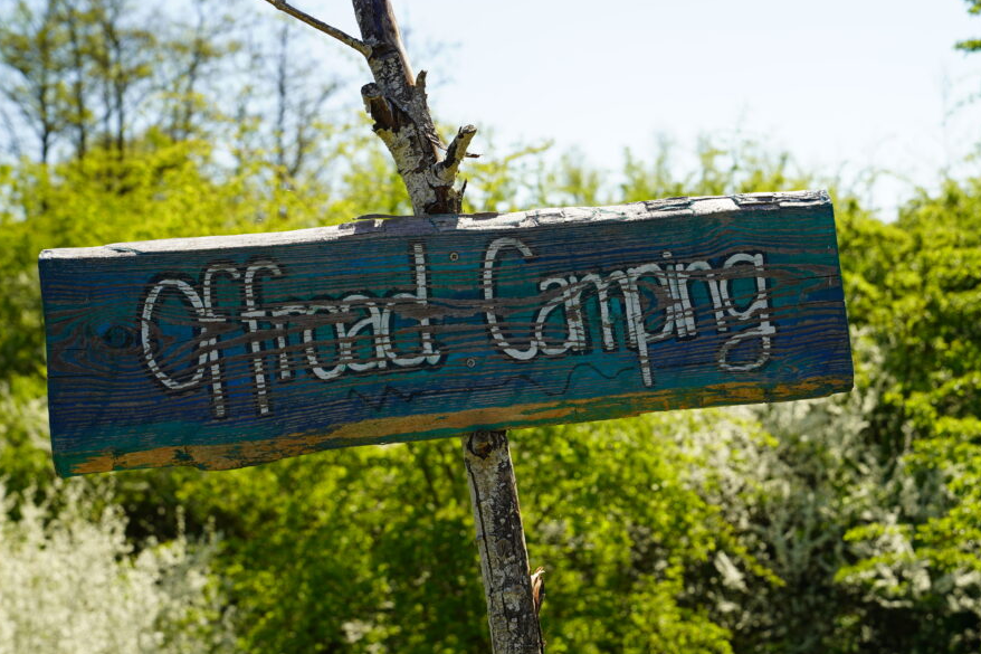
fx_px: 1716
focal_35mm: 63
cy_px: 376
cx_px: 539
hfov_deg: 31.9
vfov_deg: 21.5
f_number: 5.6
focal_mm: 54
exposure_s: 1/100
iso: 100
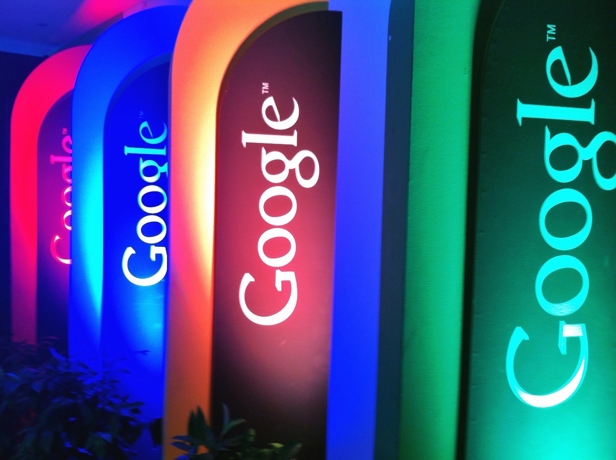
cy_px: 230
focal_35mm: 35
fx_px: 622
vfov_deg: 40.6
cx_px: 308
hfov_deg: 52.7
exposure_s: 1/17
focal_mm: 3.85
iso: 80
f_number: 2.8
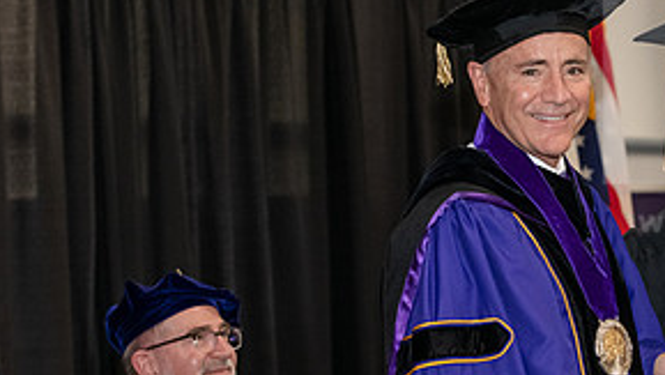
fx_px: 2594
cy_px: 270
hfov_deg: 14.5
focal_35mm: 147
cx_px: 534
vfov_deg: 8.3
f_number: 5
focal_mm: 70
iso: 2500
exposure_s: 1/200
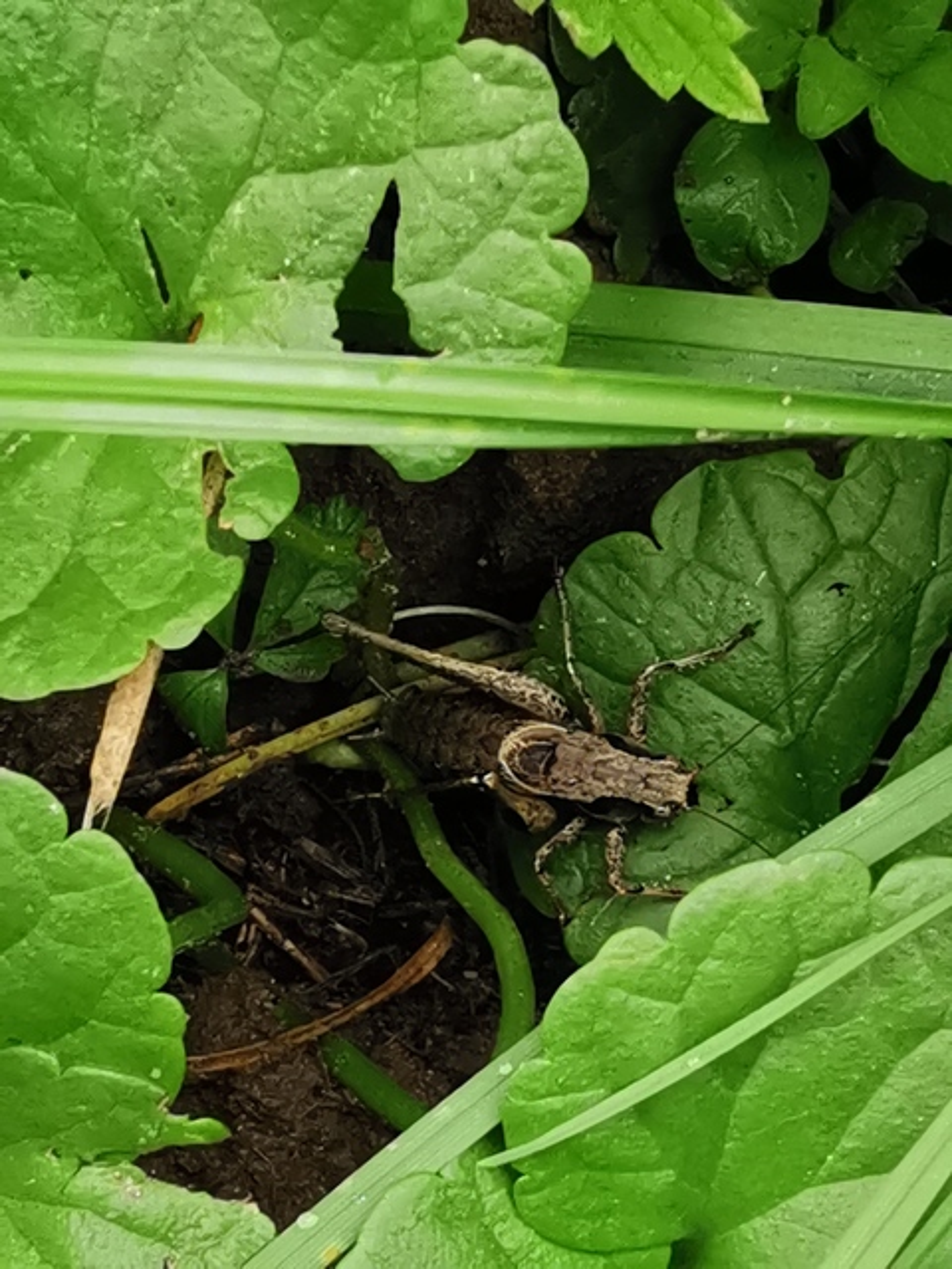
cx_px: 476
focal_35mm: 81
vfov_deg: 24.1
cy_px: 634
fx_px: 2970
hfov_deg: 18.2
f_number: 2.2
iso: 64
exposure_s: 1/120
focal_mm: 2.26
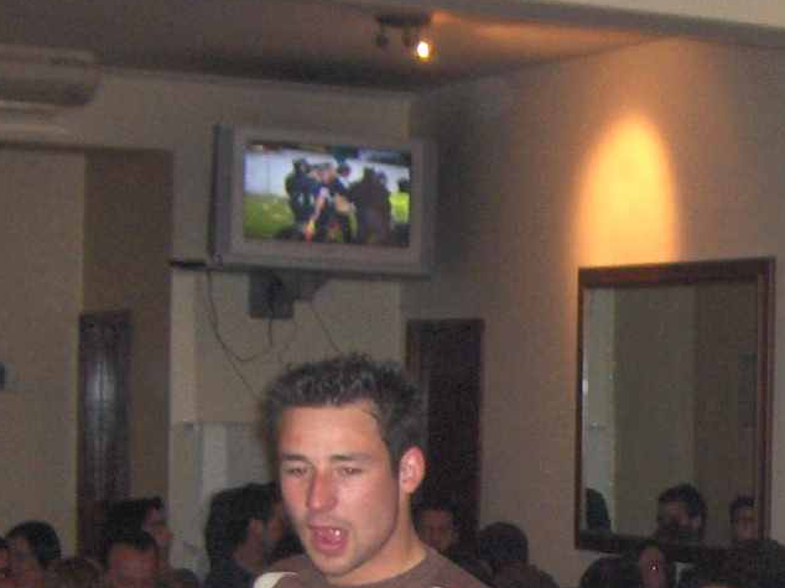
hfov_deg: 15.0
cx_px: 1015
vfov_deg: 11.4
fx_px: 2856
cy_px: 777
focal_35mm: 126
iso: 100
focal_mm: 8
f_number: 2.8
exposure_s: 1/60
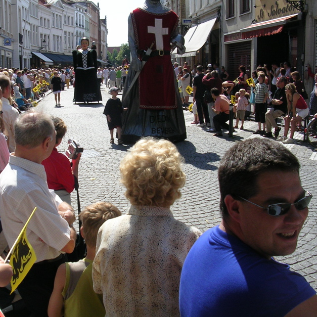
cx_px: 111
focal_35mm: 45
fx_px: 466
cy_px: 159
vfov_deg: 37.6
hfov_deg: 37.2
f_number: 5.6
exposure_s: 1/250
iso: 50
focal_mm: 5.8
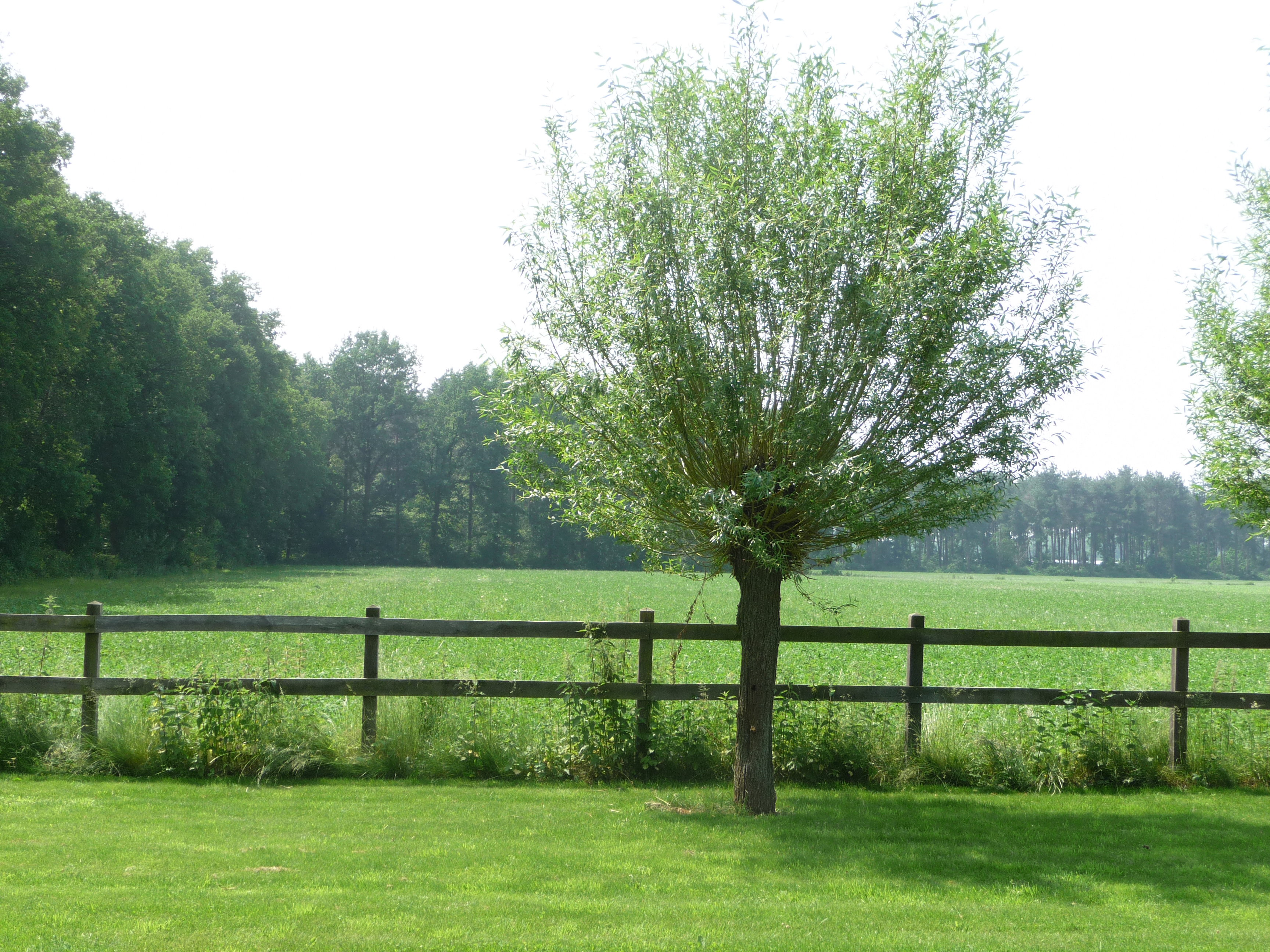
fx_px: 1834
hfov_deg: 38.2
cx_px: 635
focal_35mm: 50
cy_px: 476
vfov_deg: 29.1
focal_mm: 8.5
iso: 100
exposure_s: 1/250
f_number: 4.2
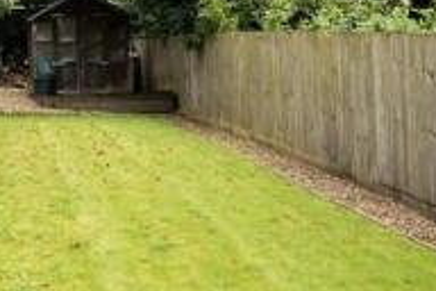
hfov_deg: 23.7
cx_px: 0
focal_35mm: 82
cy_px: 80
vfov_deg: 16.6
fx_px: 993
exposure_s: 1/320
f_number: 9
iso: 320
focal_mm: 16
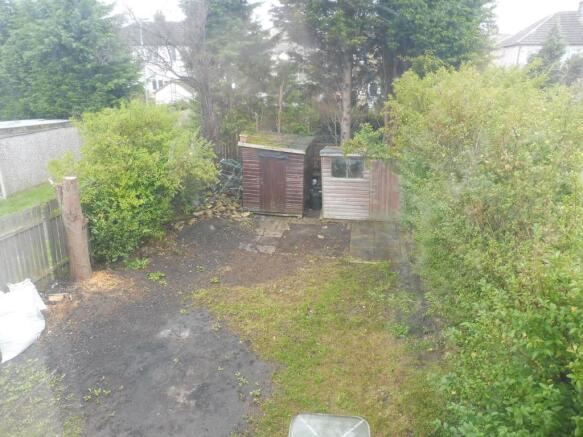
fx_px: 404
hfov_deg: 71.6
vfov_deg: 56.8
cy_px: 218
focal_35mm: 24
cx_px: 292
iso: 250
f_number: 3.3
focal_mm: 4.3
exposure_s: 1/60
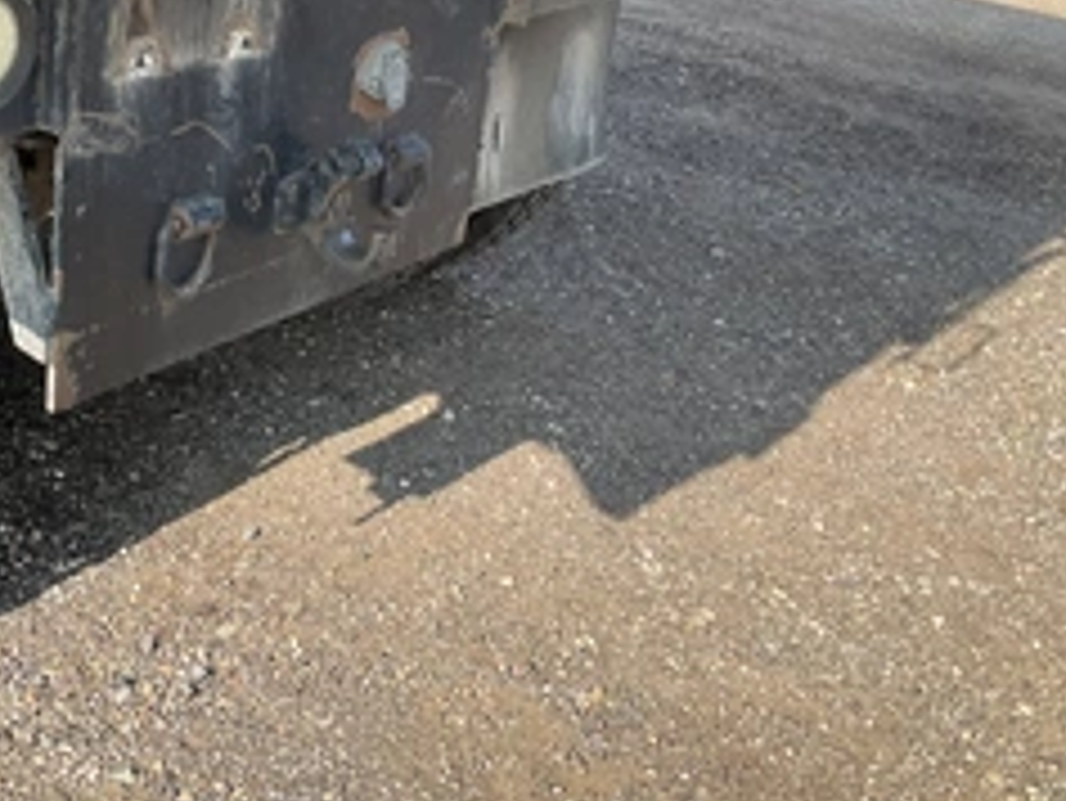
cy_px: 270
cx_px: 252
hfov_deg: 37.8
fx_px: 1510
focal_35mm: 49
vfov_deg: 29.5
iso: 25
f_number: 1.8
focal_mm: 3
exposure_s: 1/514
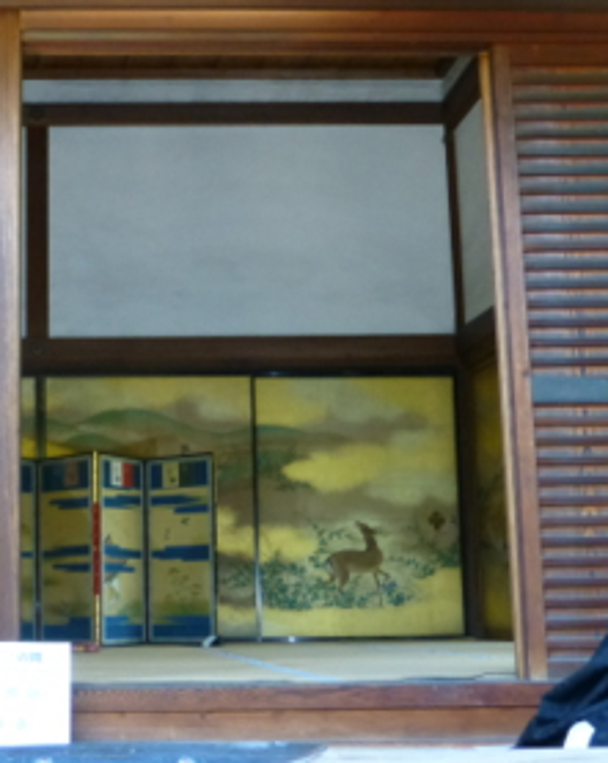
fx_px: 1487
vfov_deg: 28.7
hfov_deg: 22.7
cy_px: 343
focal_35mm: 66
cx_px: 94
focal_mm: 6.1
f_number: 3.7
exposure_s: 1/40
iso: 400
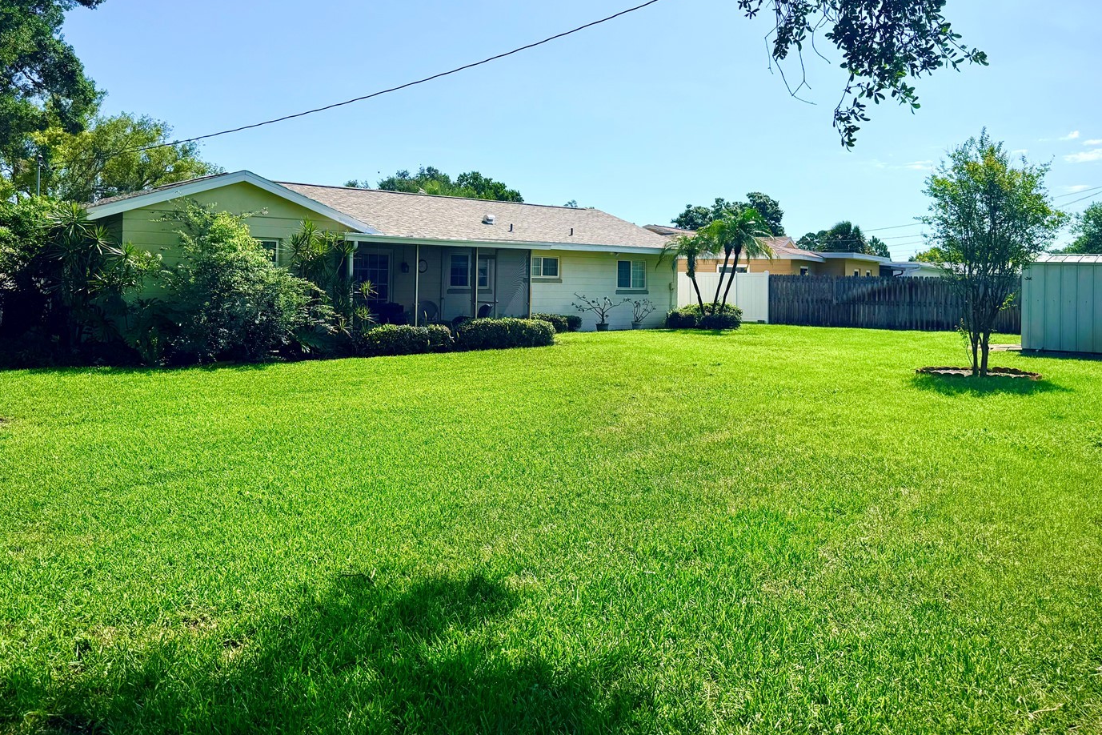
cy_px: 256
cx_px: 543
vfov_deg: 44.4
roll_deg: -1.3
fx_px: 888
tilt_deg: +2.3
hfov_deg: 63.7
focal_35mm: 29
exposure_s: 1/7353
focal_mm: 6.76
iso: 80
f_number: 1.78
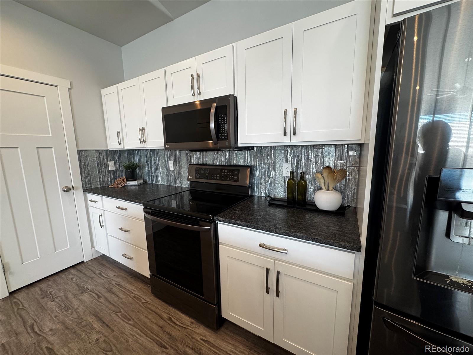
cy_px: 178
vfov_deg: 85.7
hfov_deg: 102.1
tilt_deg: -10.2
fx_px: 191
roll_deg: +0.3
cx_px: 236
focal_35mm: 14
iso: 200
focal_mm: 2.22
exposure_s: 1/120
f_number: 2.2
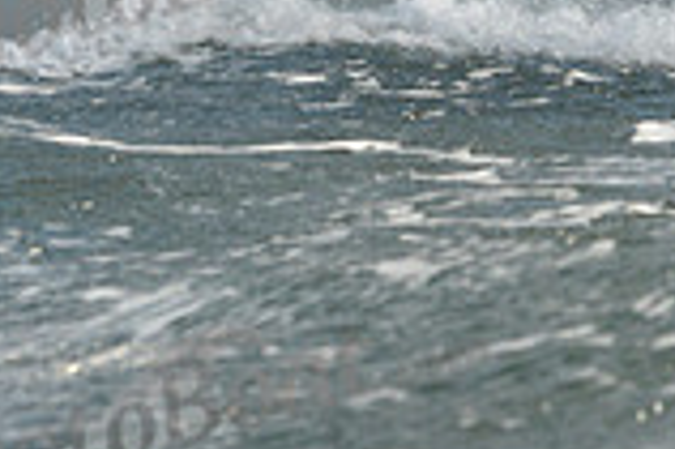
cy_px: -306
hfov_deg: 4.8
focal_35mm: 427
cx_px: 713
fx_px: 7998
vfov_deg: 3.2
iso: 400
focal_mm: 116
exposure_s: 1/1600
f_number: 8
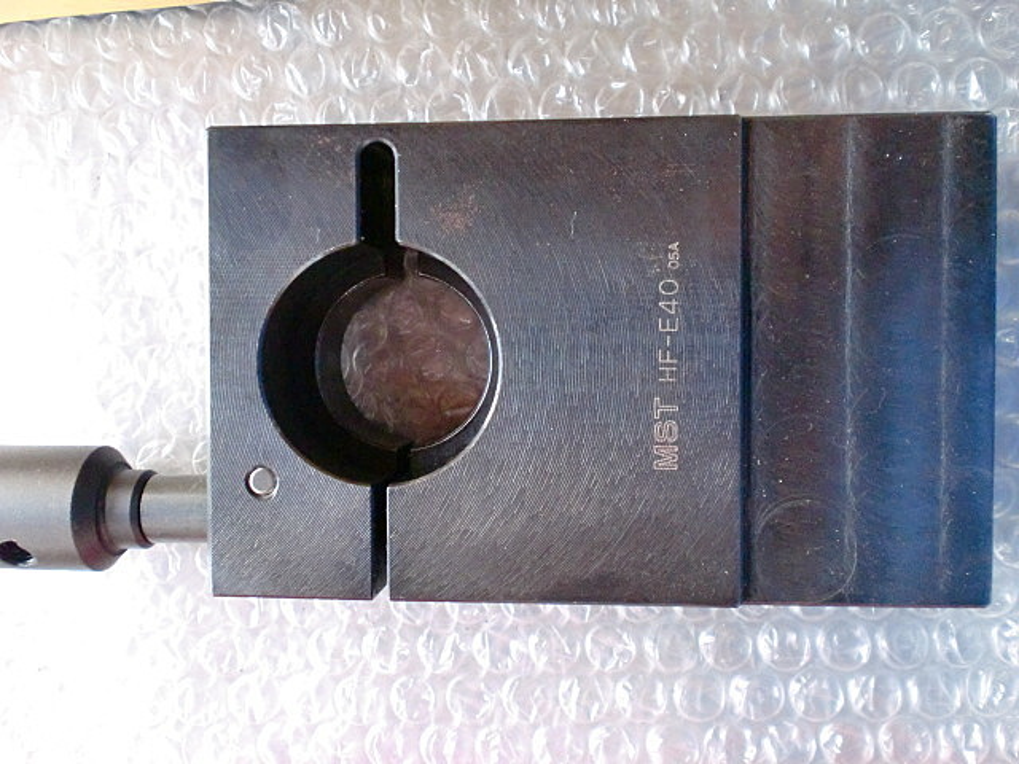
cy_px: 382
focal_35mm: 35
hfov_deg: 52.6
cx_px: 510
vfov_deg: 40.7
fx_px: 1030
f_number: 3.1
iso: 800
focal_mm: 6.3
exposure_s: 1/60
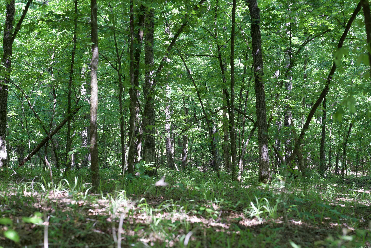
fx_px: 721
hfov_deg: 28.8
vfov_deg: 19.5
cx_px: 186
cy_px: 124
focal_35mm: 70
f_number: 4
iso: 640
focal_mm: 70
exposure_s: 1/160
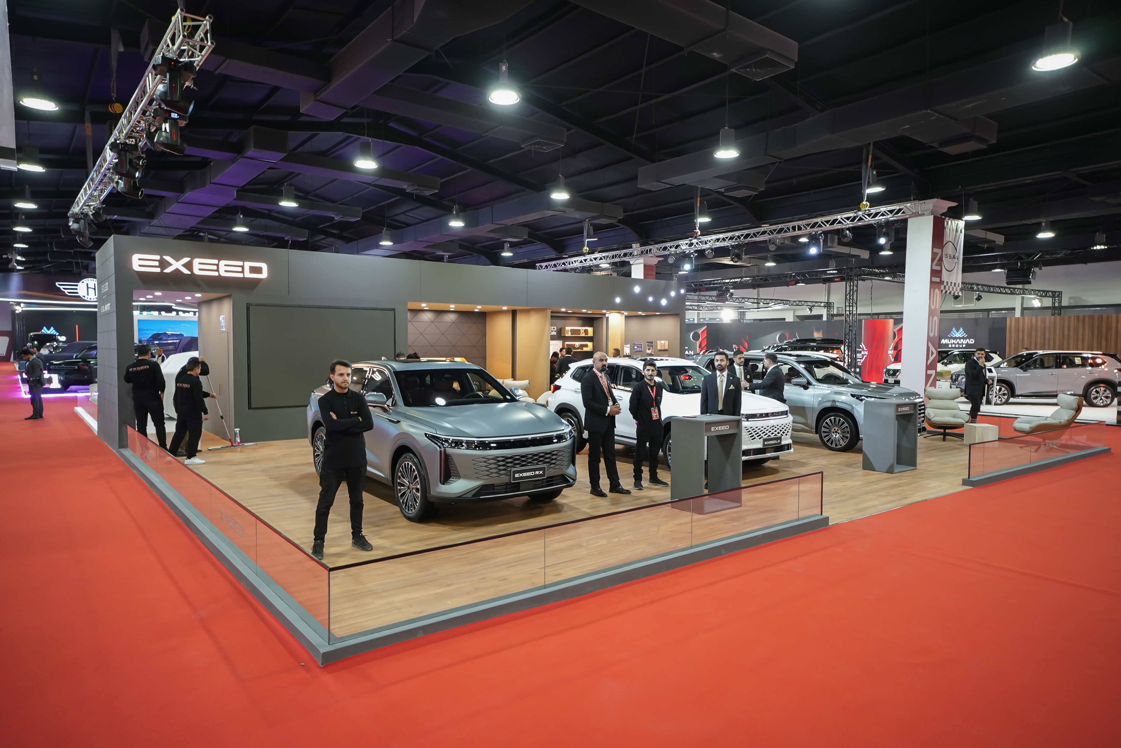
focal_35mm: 22
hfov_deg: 79.1
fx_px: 679
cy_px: 374
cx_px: 560
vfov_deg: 57.7
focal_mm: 21.8
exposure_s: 1/80
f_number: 2.8
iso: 1600
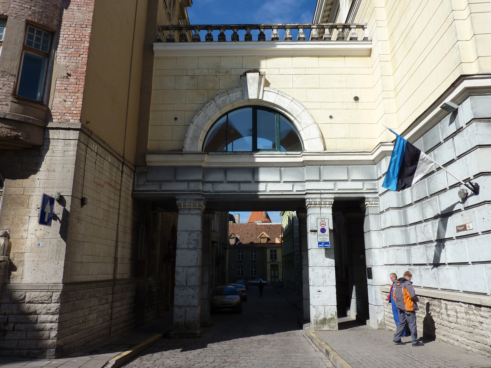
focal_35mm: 25
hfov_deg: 69.4
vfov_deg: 54.9
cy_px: 184
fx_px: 355
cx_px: 246
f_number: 5
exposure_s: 1/500
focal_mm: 4.1
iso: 80
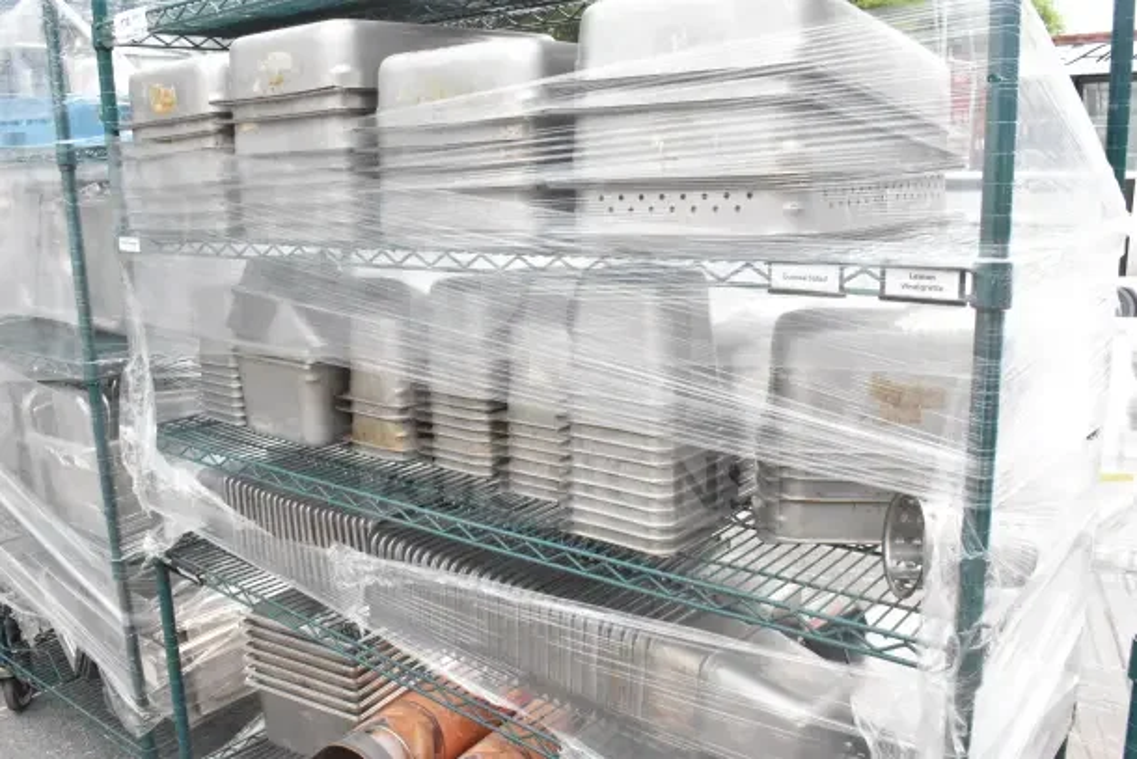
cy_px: 380
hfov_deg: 59.5
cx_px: 568
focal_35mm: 32
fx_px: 995
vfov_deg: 41.7
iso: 6400
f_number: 16
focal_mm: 21
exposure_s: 1/1000
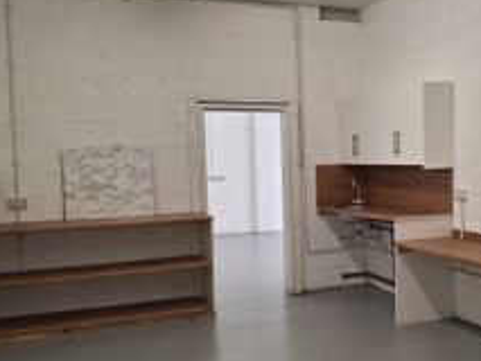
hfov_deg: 39.2
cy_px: 199
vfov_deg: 30.9
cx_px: 370
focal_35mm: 47
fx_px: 653
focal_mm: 4.69
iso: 160
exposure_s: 1/100
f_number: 1.8
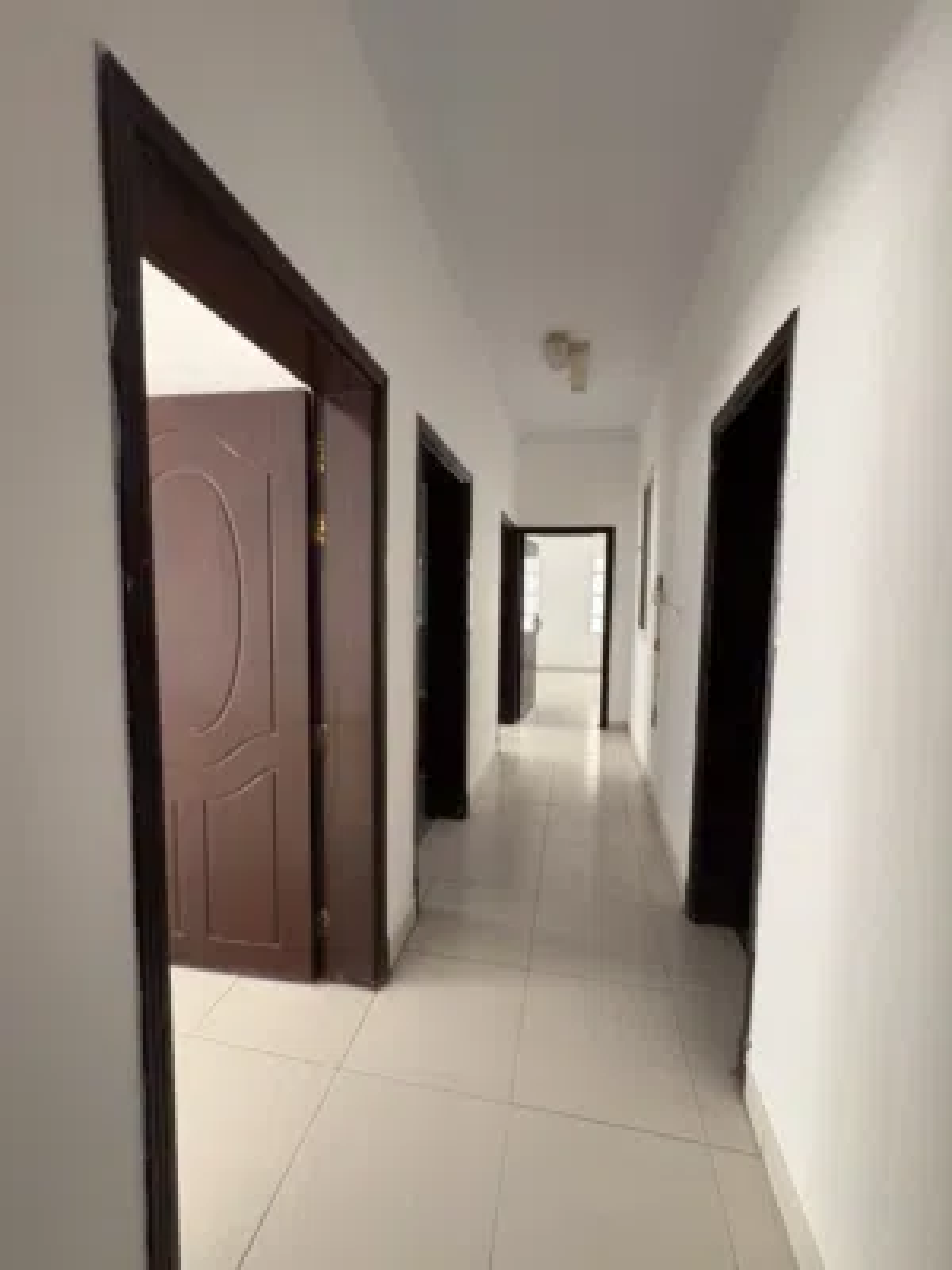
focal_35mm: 14
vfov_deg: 102.1
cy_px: 635
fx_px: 513
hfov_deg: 85.7
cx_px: 476
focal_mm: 2.22
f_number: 2.2
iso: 800
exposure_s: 1/60
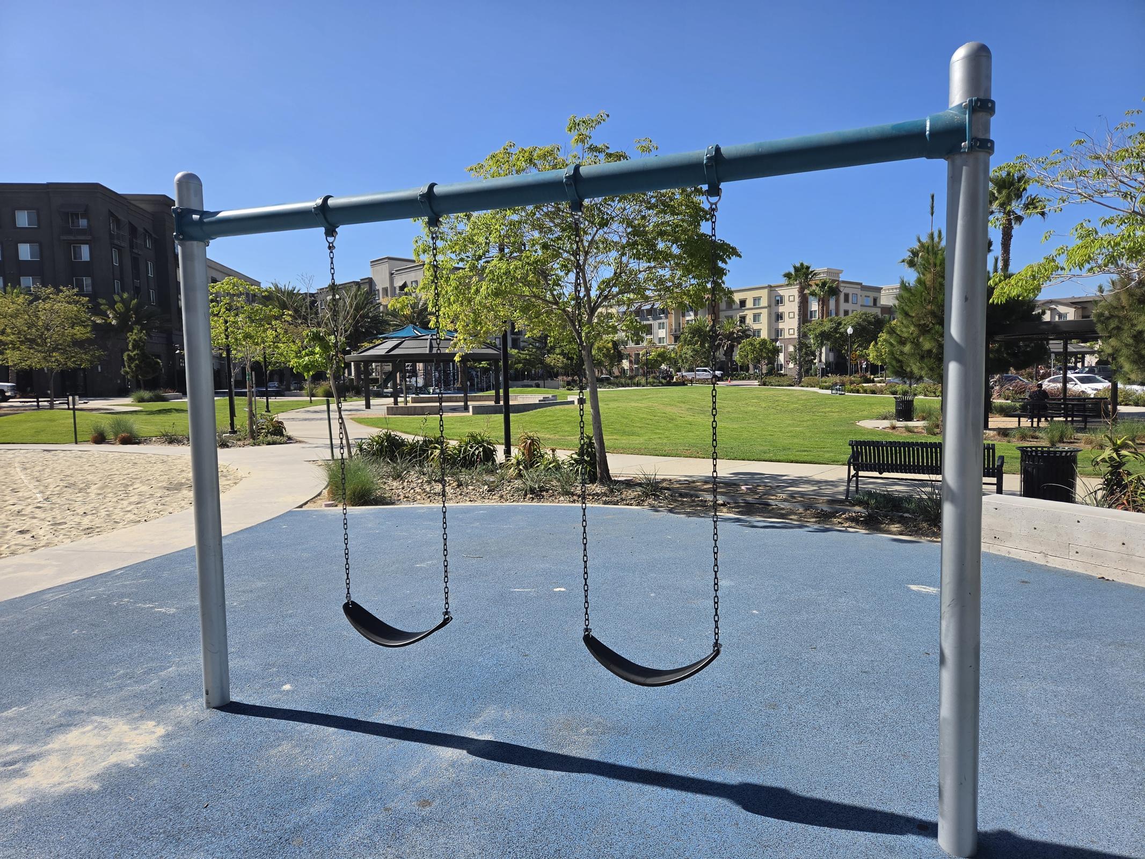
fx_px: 761
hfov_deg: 73.9
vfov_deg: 58.9
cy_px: 430
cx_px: 572
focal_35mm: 23
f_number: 1.8
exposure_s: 1/4769
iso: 80
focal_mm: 5.4
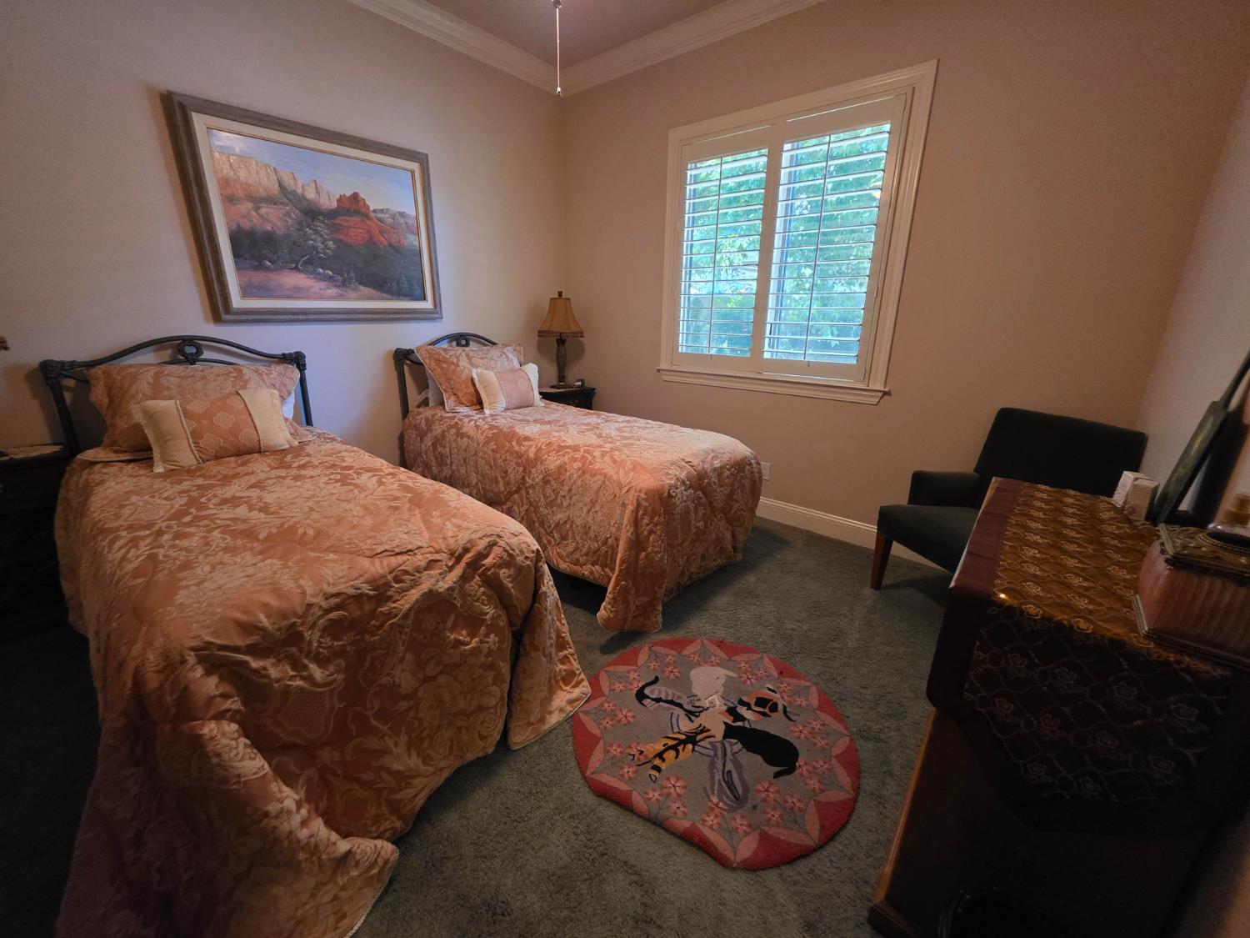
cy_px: 469
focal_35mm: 13
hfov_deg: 106.2
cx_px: 625
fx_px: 469
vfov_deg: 89.9
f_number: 1.9
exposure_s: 1/60
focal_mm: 2.2
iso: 800
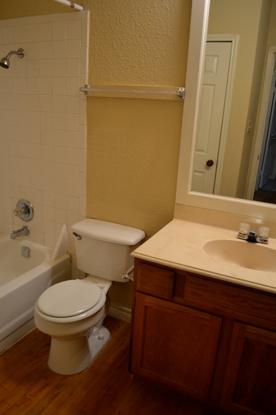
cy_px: 208
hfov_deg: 47.9
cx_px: 138
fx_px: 311
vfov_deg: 67.4
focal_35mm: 27
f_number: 3.5
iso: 400
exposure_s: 1/30
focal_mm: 18
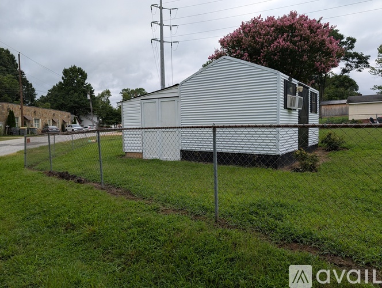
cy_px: 144
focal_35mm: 24
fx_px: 265
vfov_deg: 56.9
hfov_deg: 71.5
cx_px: 191
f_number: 1.68
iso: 20
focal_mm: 6.9
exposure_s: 1/968
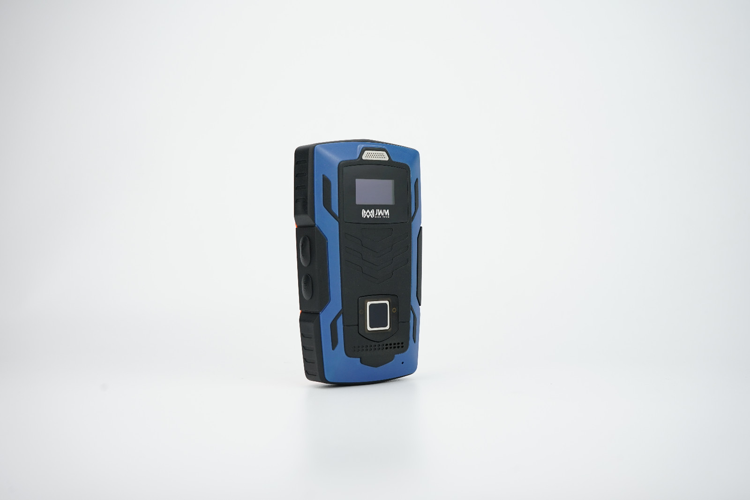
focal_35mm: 45
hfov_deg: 43.6
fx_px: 937
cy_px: 250
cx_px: 375
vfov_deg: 29.9
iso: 250
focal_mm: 45
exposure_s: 1/60
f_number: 8
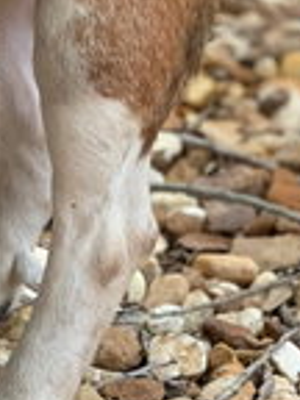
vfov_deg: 8.2
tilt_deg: -29.2
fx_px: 2773
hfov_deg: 6.0
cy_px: 388
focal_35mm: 240
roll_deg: -3.1
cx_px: -342
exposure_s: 1/122
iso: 40
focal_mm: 6
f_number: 2.4
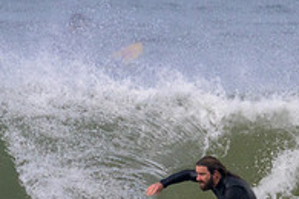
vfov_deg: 0.4
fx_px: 25945
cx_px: 156
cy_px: 205
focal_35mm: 3124
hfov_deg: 0.7
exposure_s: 1/2000
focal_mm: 800
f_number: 11
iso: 720
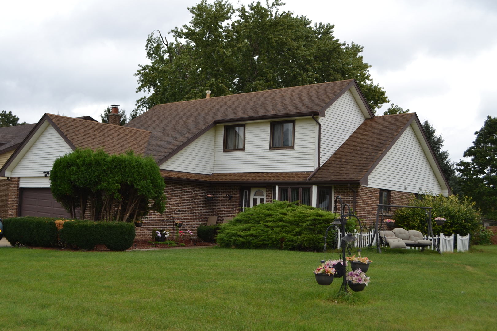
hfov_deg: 49.6
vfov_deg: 34.2
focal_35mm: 39
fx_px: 538
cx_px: 248
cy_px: 166
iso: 100
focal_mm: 26
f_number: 5.6
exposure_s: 1/200
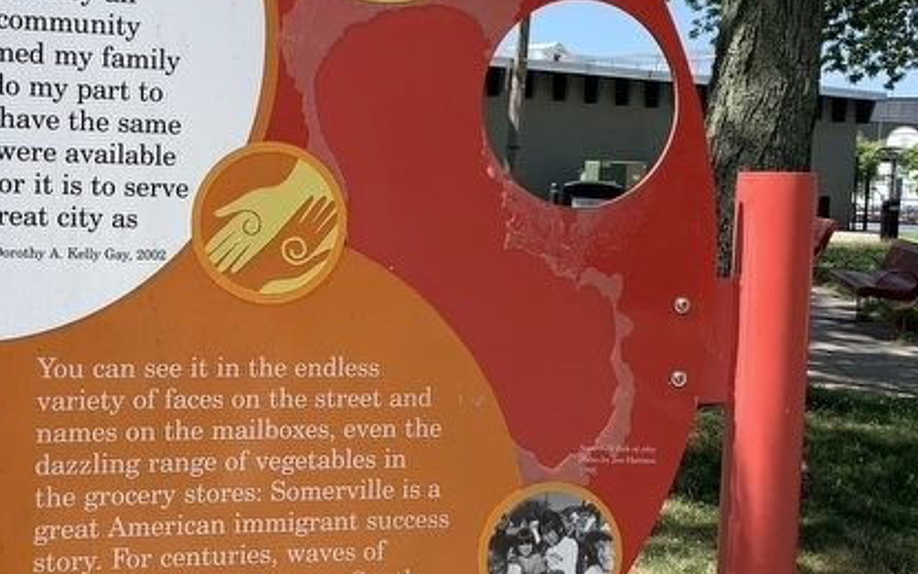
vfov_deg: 24.4
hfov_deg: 37.2
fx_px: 1326
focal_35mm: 53
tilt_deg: -4.3
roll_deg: -1.8
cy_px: 280
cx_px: 227
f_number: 1.8
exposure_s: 1/737
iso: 25
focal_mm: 4.25
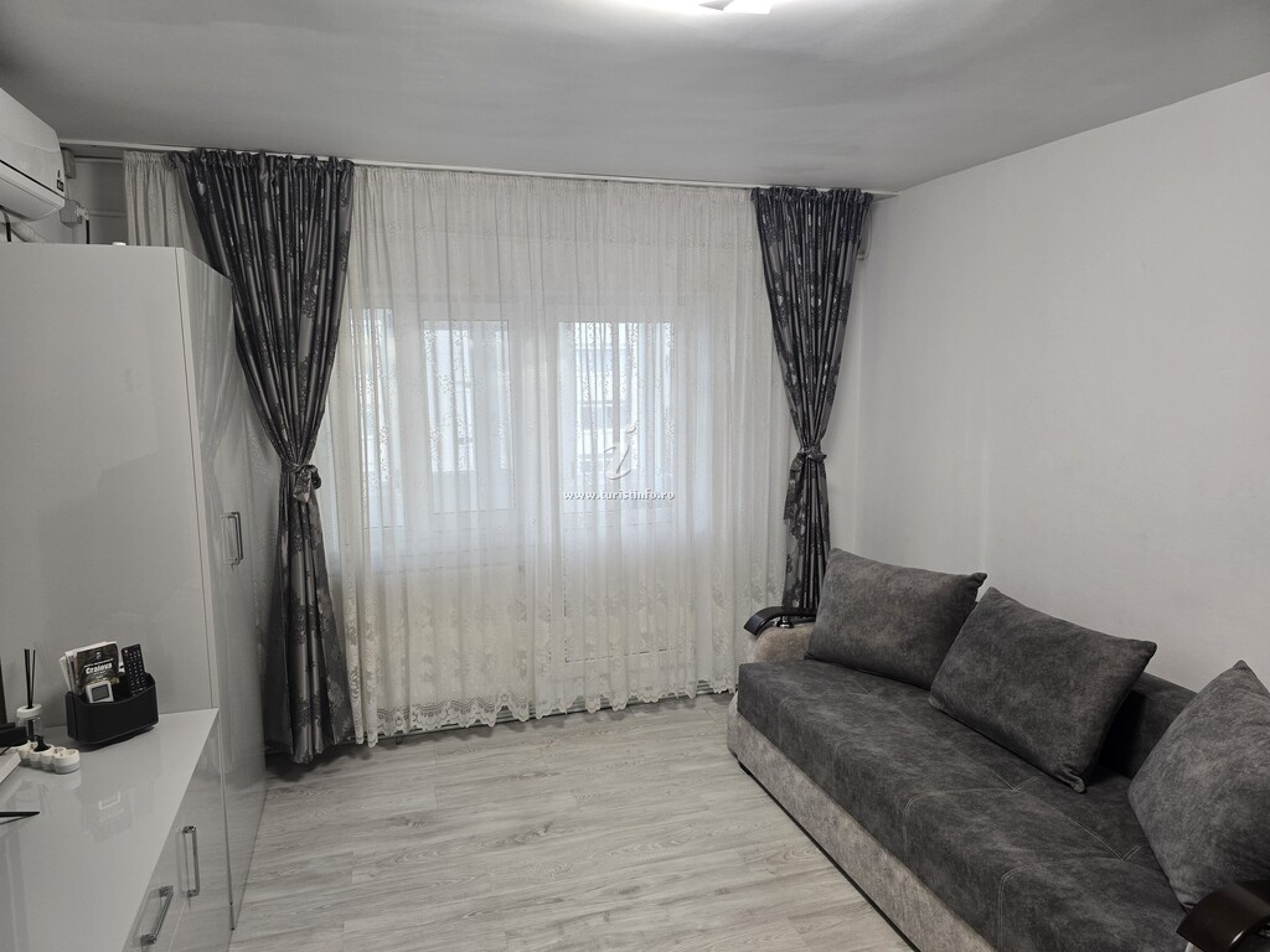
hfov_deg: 73.9
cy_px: 476
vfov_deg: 58.9
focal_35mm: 23
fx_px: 844
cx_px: 635
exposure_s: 1/100
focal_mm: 6.3
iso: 125
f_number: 1.7
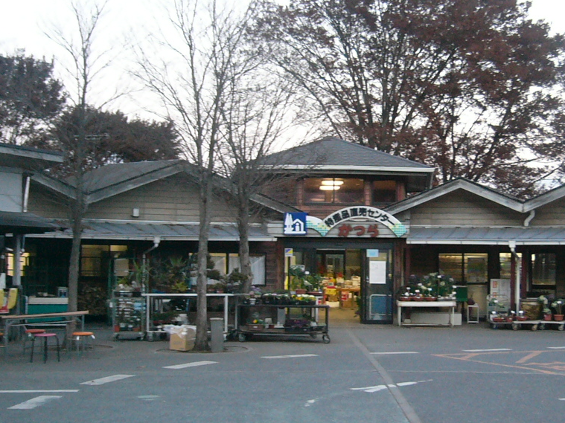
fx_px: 963
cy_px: 223
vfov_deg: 24.8
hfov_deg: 32.5
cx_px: 365
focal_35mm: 59
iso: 200
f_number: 2.8
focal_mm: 5.8
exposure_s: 1/20
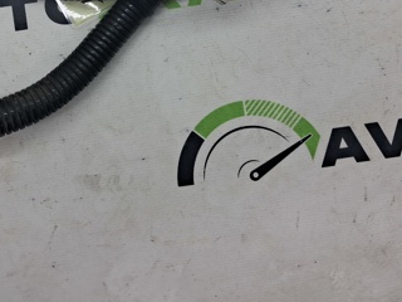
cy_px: 7
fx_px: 627
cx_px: 132
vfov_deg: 25.8
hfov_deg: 35.2
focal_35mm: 54
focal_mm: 4
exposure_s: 1/60
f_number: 1.8
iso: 50
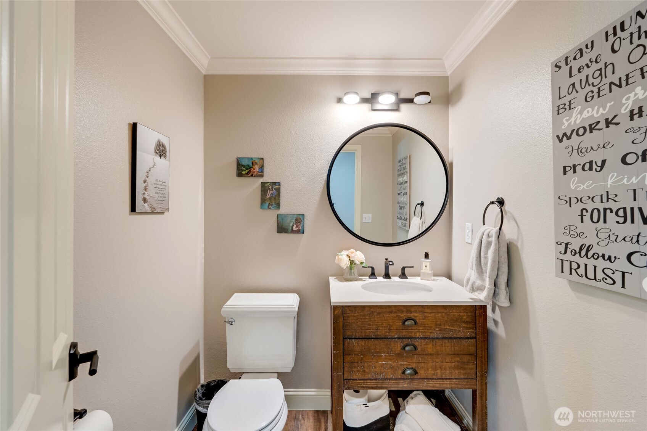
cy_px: 216
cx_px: 324
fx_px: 296
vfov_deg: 72.0
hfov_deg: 95.0
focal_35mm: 16
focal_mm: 16.5
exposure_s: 1/80
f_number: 9
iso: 400
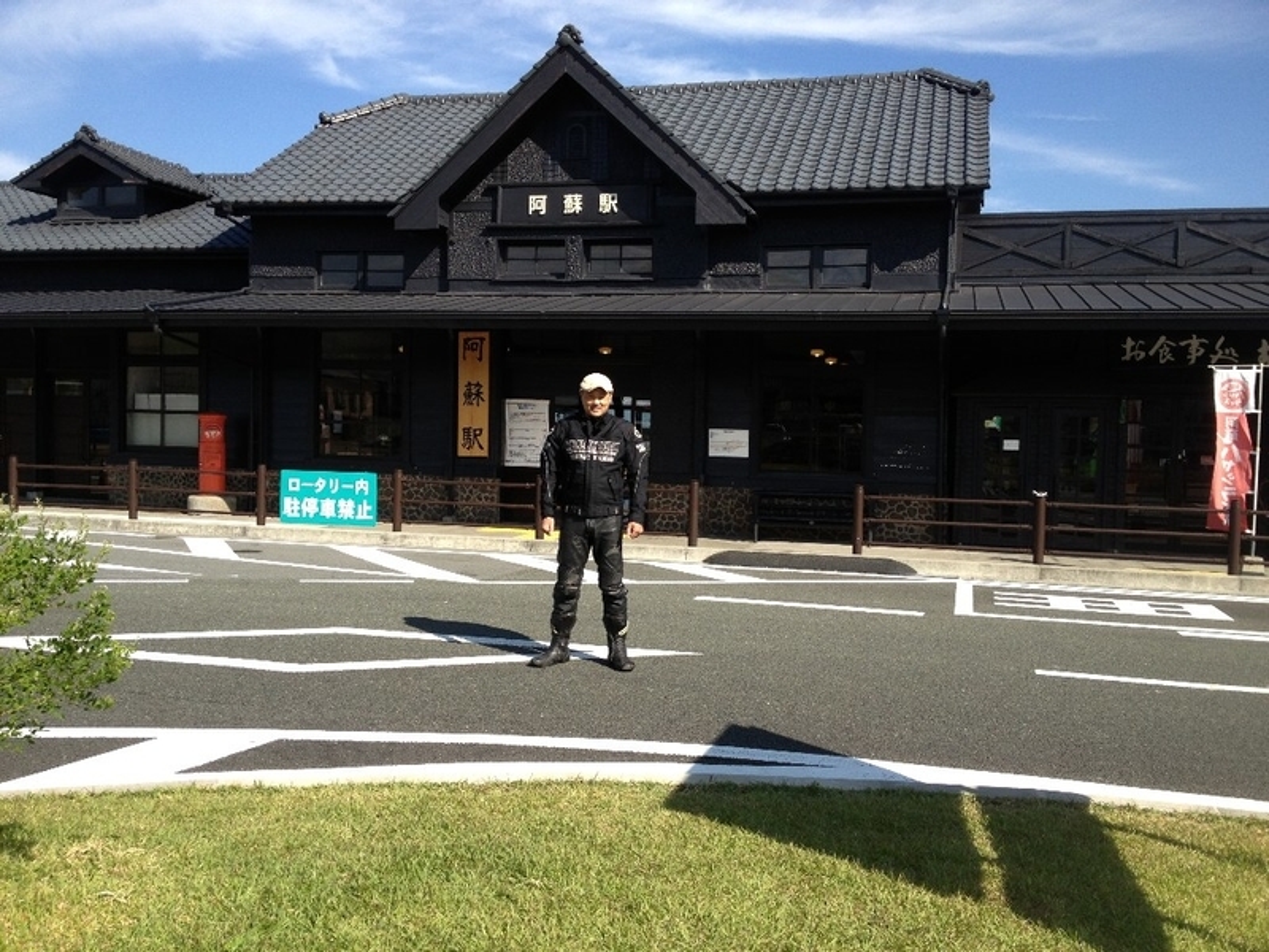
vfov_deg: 40.7
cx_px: 634
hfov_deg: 52.6
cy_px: 476
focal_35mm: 35
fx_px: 1283
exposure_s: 1/1082
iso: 50
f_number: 2.4
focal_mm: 4.28
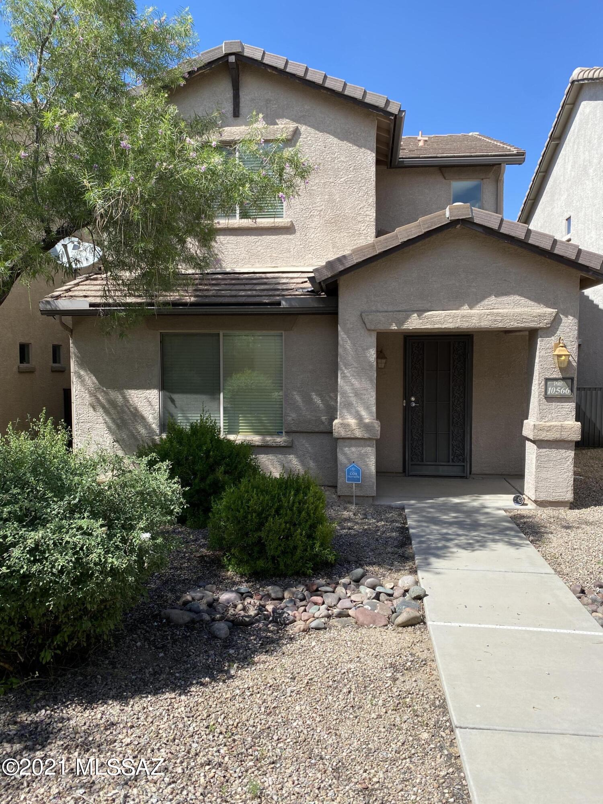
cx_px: 302
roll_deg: +0.5
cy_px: 402
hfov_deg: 53.1
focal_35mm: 26
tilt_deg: -3.8
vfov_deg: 67.3
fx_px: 604
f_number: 1.8
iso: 32
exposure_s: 1/1701
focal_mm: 4.25
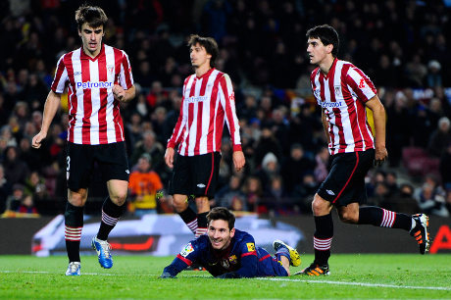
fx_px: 2504
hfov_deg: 10.3
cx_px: 226
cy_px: 150
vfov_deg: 6.9
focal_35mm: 200
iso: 1600
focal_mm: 200
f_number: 3.2
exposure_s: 1/1000
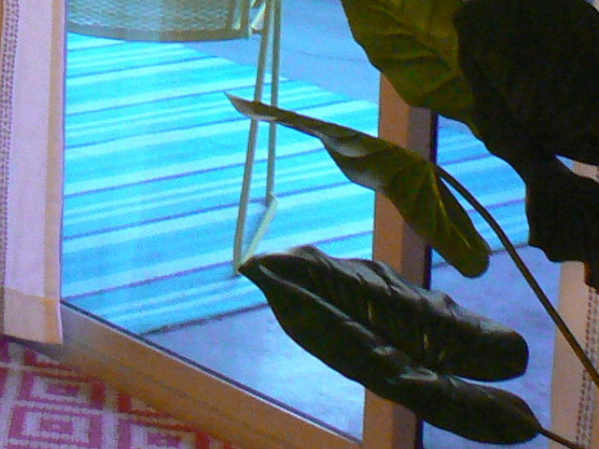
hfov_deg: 12.4
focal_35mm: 153
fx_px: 2647
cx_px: -218
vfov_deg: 9.0
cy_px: -500
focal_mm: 6
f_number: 2.8
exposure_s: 1/20
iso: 200
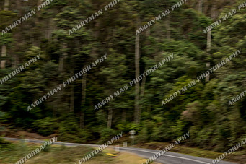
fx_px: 512
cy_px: 132
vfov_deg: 18.0
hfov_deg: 26.4
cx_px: 207
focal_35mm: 75
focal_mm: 28
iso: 80
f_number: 8
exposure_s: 1/100
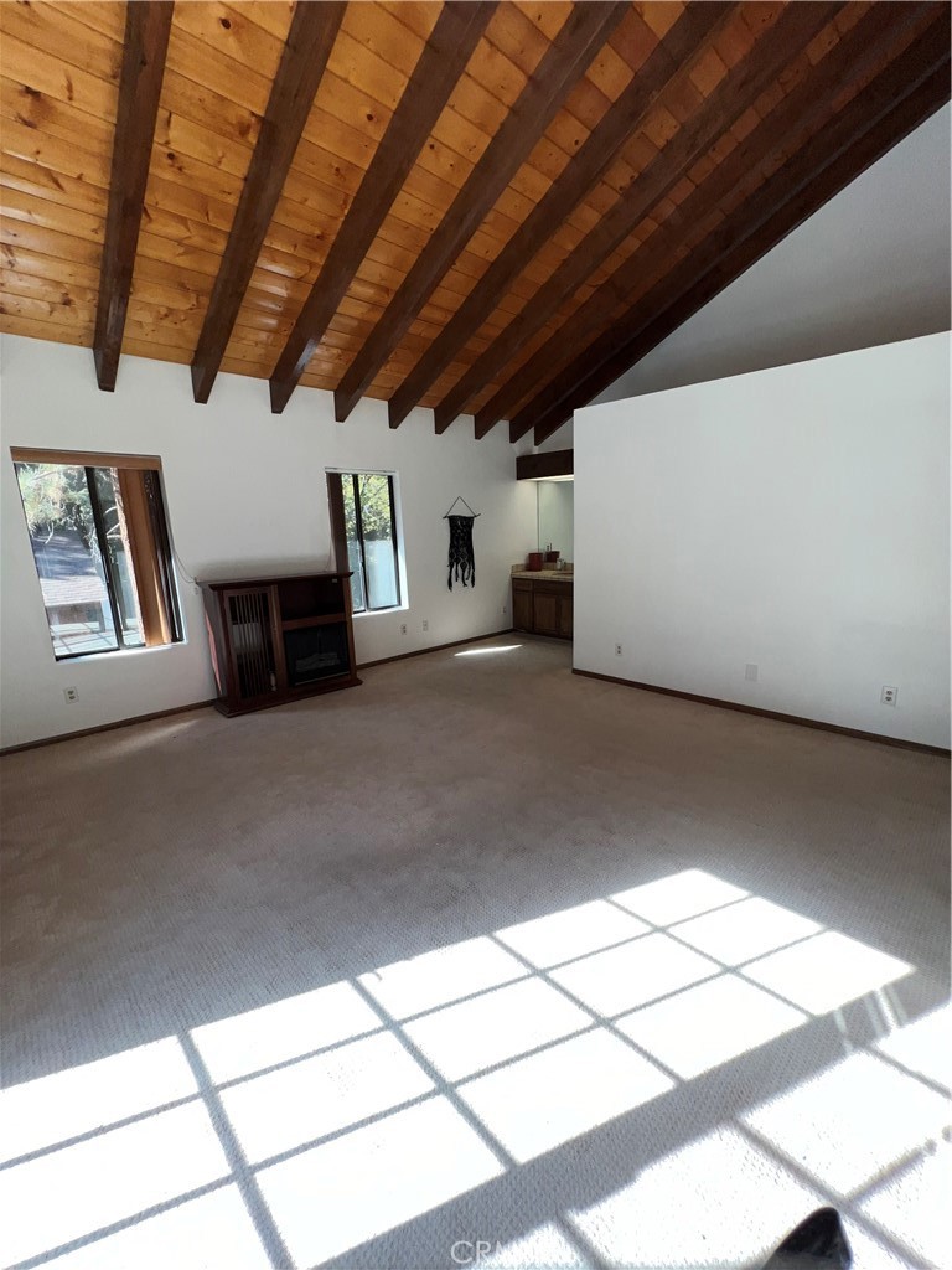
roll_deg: +2.3
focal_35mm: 13
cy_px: 635
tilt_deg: -11.4
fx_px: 477
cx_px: 476
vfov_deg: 106.2
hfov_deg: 89.9
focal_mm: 1.57
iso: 25
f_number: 1.8
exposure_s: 1/267
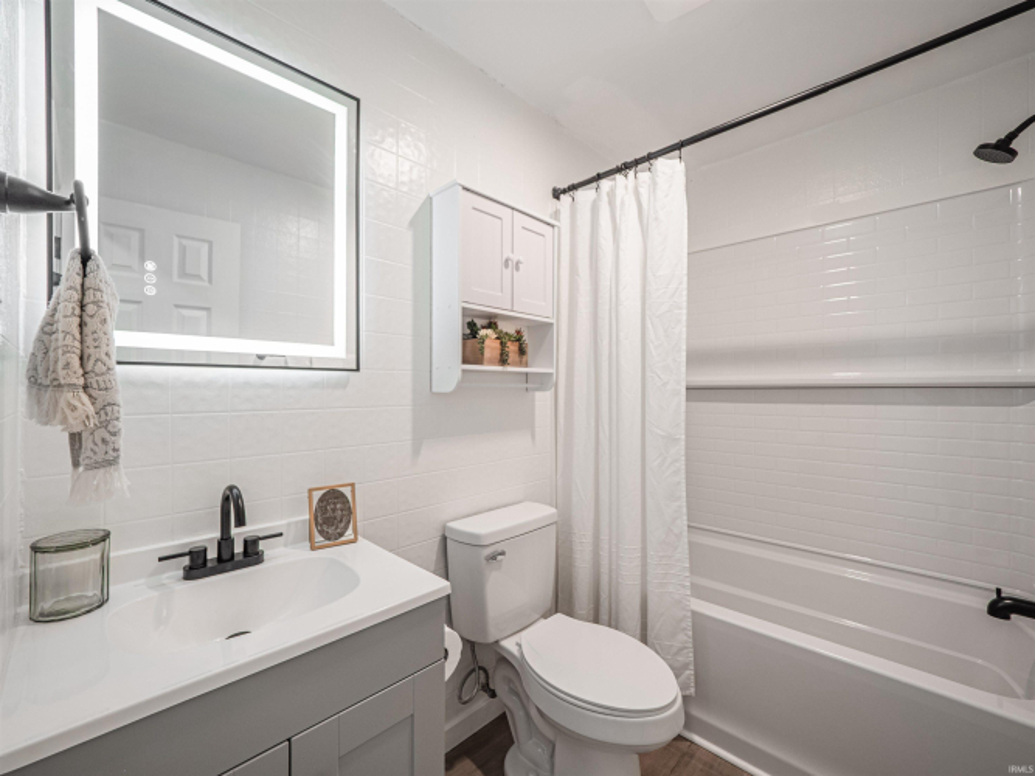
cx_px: 518
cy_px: 388
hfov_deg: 102.1
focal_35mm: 14
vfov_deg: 85.7
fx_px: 419
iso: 200
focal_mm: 7
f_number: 3.5
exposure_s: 1/15
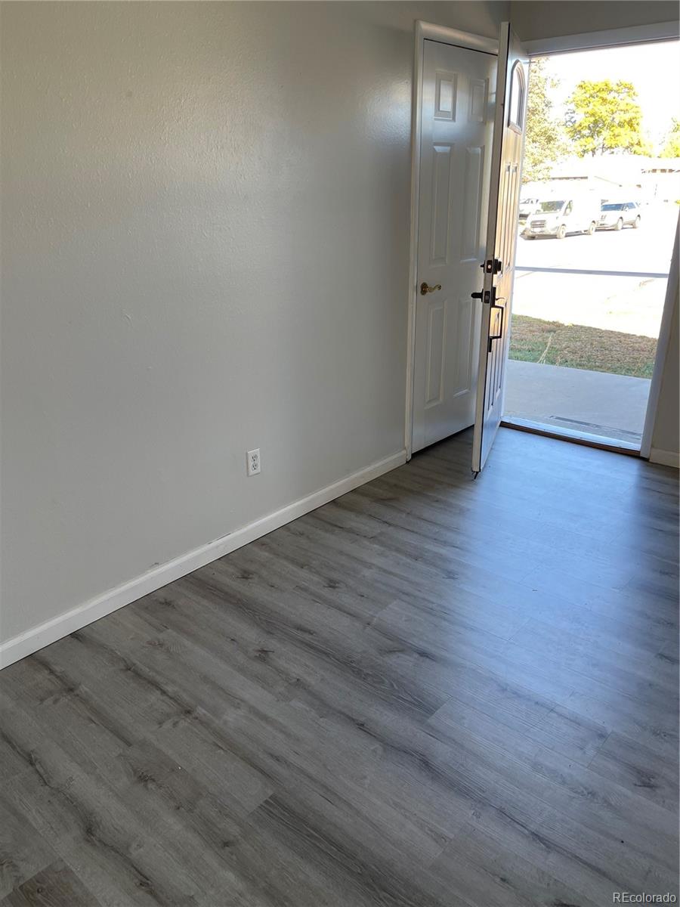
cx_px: 340
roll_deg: +1.4
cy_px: 454
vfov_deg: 67.3
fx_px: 681
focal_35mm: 26
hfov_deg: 53.1
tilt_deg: -20.4
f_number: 1.6
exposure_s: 1/121
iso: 50
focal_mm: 5.1
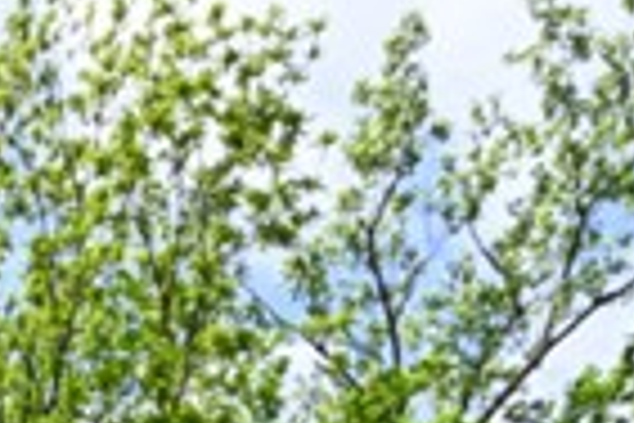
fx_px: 1902
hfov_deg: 16.6
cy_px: 1305
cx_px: -405
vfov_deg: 9.6
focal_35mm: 108
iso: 100
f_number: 6.3
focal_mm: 14
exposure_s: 1/320
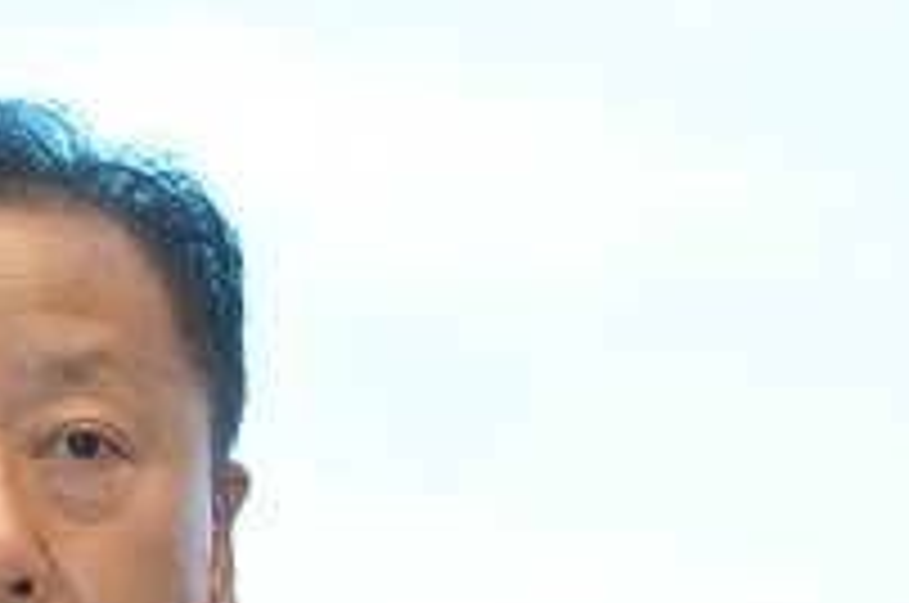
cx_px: 9
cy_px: 850
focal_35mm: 468
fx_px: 11810
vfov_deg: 2.9
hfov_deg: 4.4
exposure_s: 1/100
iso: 3200
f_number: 8
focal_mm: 105
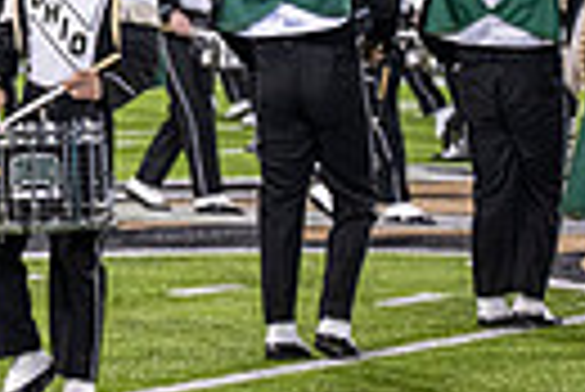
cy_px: -34
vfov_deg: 4.4
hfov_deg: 6.4
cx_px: -486
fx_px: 5076
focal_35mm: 312
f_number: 3.2
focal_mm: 70
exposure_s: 1/500
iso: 1250
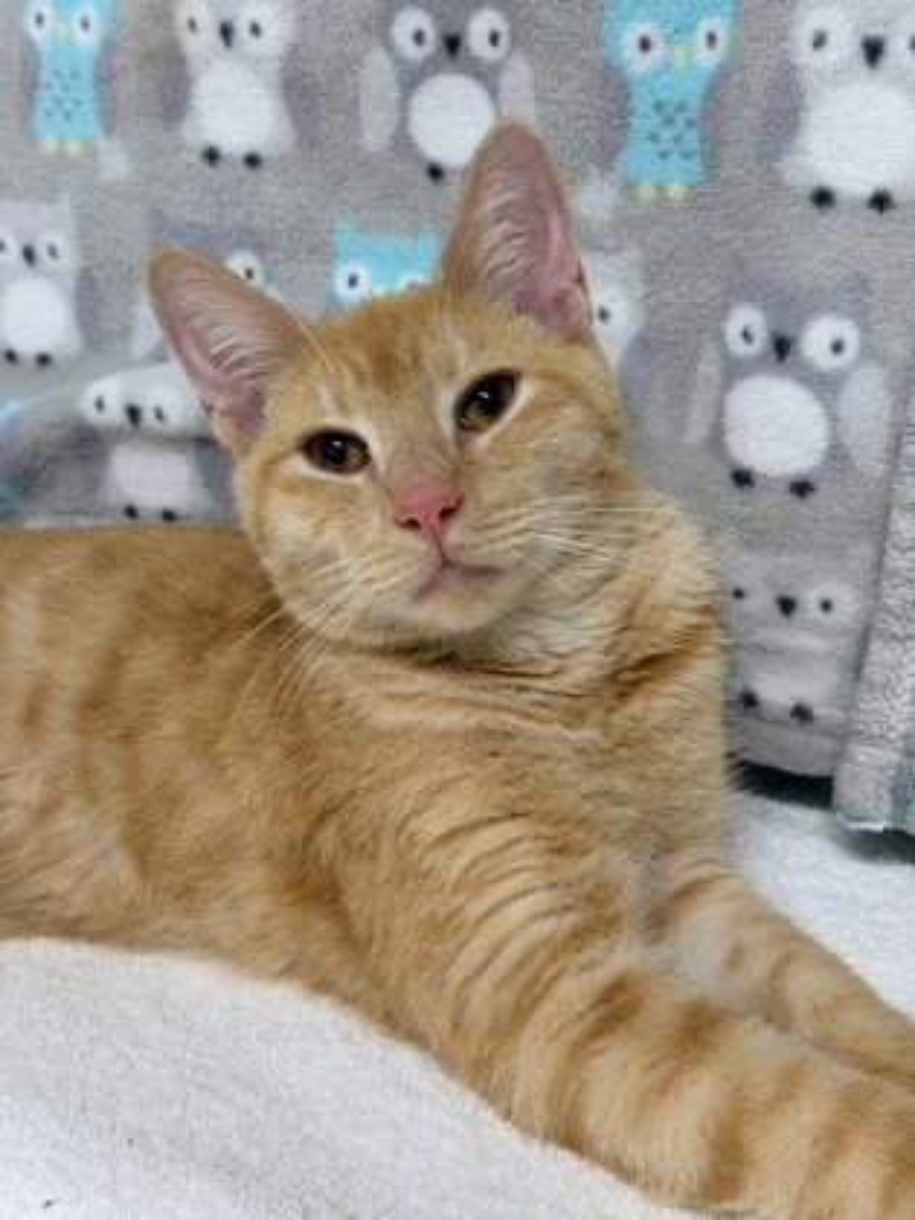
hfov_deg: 30.3
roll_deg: -1.5
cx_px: 458
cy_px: 610
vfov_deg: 39.7
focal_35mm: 48
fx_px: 1692
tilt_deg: -14.8
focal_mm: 6.76
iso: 125
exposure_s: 1/60
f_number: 1.78
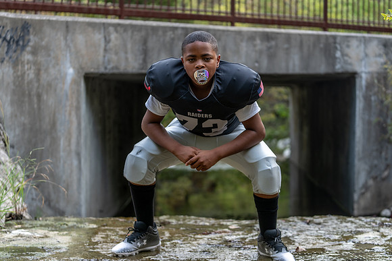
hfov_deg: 28.8
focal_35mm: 70
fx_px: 762
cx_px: 196
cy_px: 130
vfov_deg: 19.5
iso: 160
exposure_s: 1/320
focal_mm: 70
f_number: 2.8
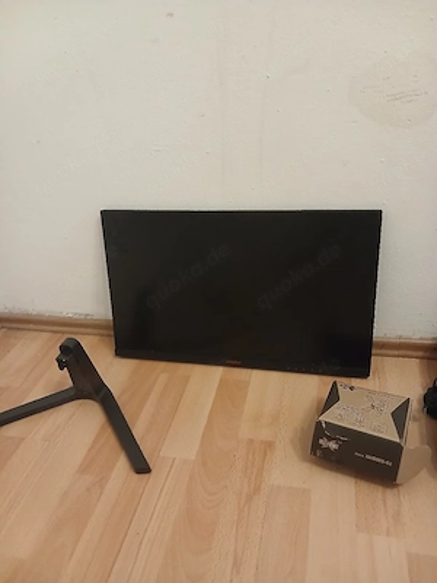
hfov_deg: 51.4
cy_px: 292
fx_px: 454
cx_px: 218
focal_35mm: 27
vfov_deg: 65.3
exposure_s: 1/25.1
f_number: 1.8
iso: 500
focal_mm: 3.98
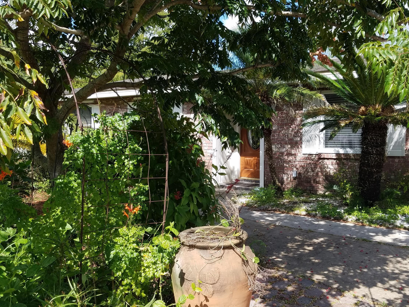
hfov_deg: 52.5
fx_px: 413
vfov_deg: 40.7
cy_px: 149
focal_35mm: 35
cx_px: 232
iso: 50
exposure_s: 1/1292
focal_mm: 4.2
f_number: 1.7
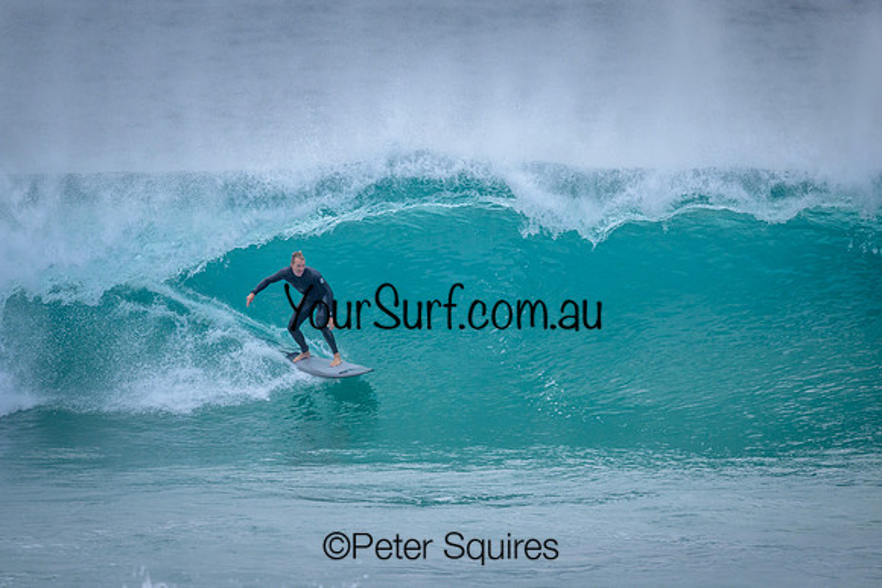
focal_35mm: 800
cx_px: 441
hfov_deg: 2.6
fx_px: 19604
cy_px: 294
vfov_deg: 1.7
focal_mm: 800
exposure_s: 1/2000
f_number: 6.3
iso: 1250
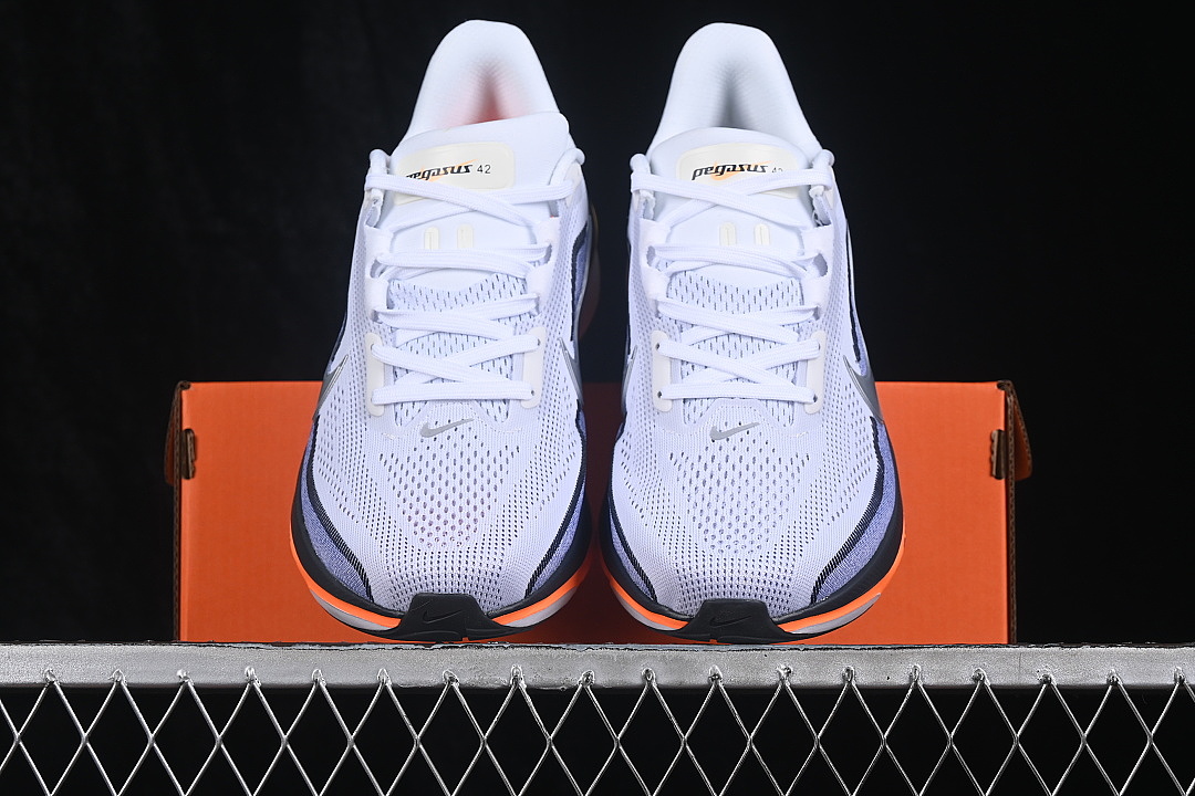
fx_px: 2489
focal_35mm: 75
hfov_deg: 27.0
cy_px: 398
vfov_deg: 18.2
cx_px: 598
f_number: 8
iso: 160
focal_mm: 50
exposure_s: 1/80
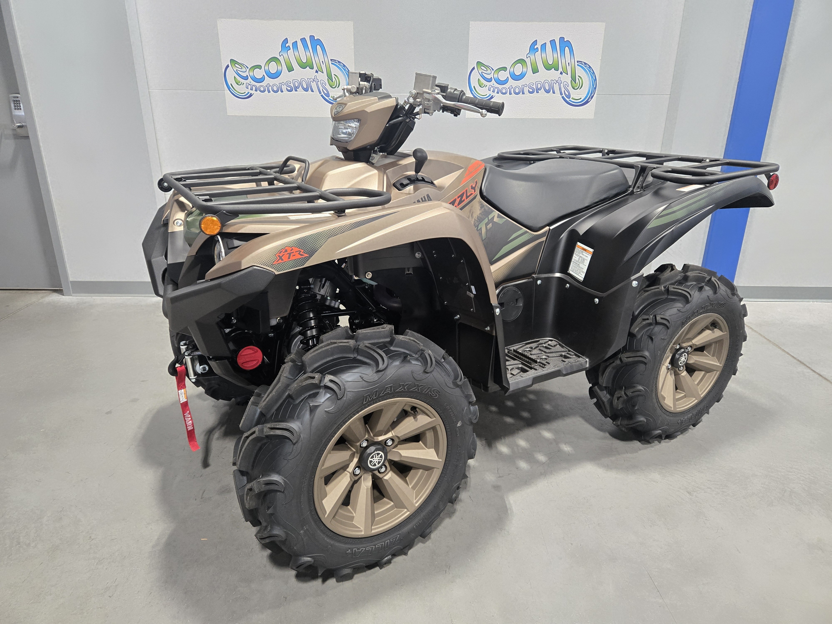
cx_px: 416
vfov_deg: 58.9
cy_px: 312
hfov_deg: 73.9
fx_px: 553
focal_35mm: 23
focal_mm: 5.4
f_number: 1.8
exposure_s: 1/120
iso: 500
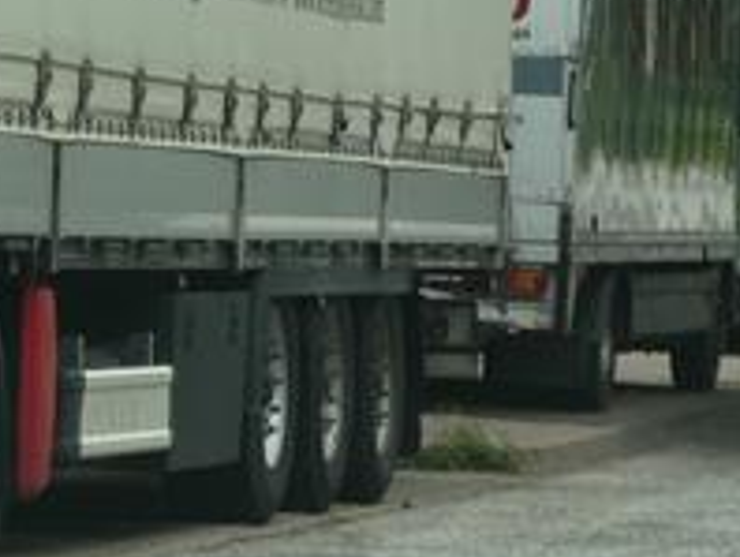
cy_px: -224
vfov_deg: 4.4
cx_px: -389
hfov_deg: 5.8
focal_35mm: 339
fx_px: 7256
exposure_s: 1/80
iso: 80
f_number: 4.8
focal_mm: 15
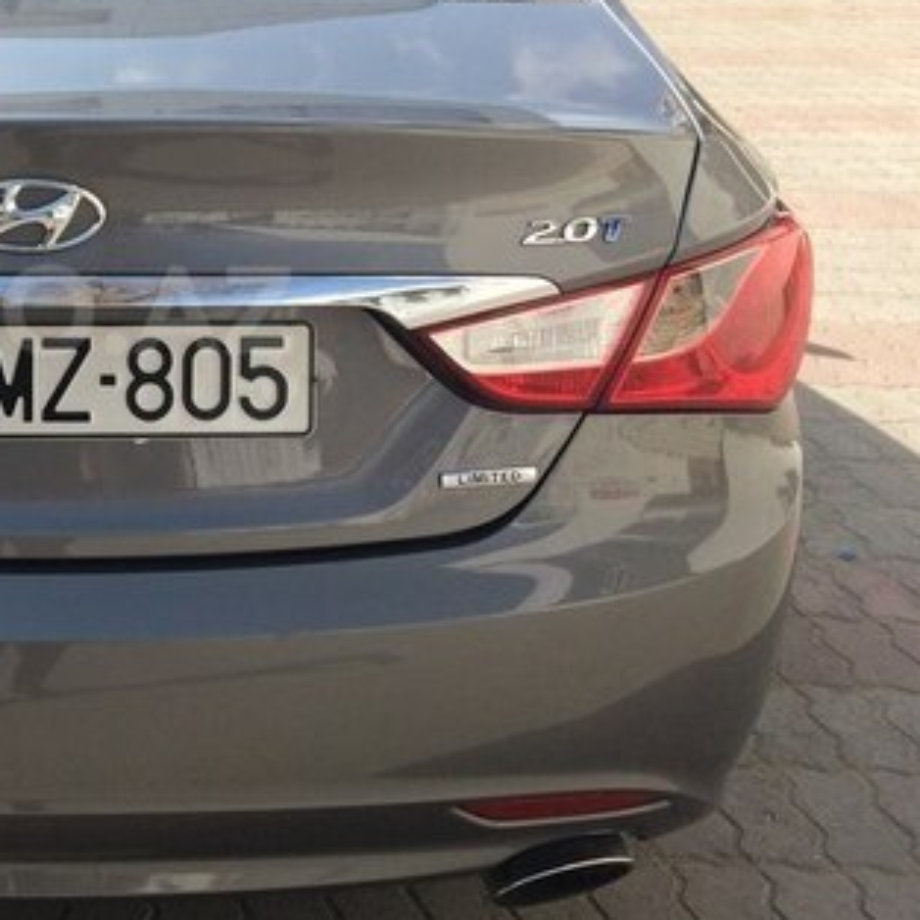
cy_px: 310
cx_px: -9
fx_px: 1624
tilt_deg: -21.9
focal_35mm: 54
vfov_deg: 31.4
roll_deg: -2.0
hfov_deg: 29.5
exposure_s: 1/1208
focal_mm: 4.15
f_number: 2.2
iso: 32
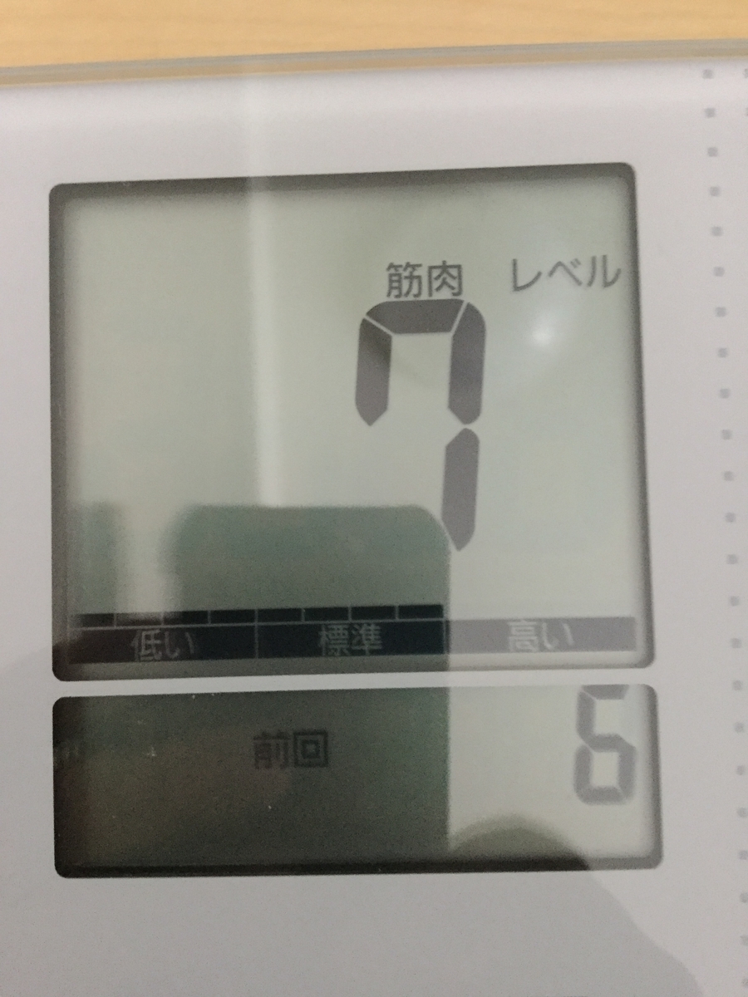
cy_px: 498
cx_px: 374
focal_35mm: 31
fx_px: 893
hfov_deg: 45.4
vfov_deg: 58.4
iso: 400
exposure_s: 1/15
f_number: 2.4
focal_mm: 3.3
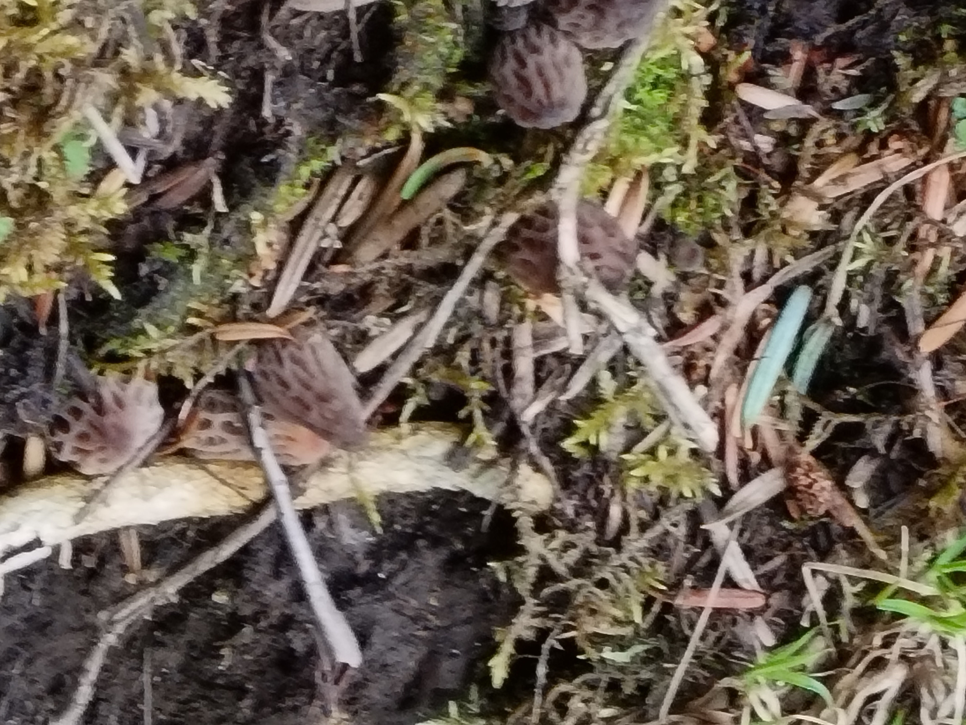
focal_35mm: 218
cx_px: 483
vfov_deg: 6.8
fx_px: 6084
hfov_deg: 9.1
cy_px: 362
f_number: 1.8
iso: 219
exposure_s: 1/50
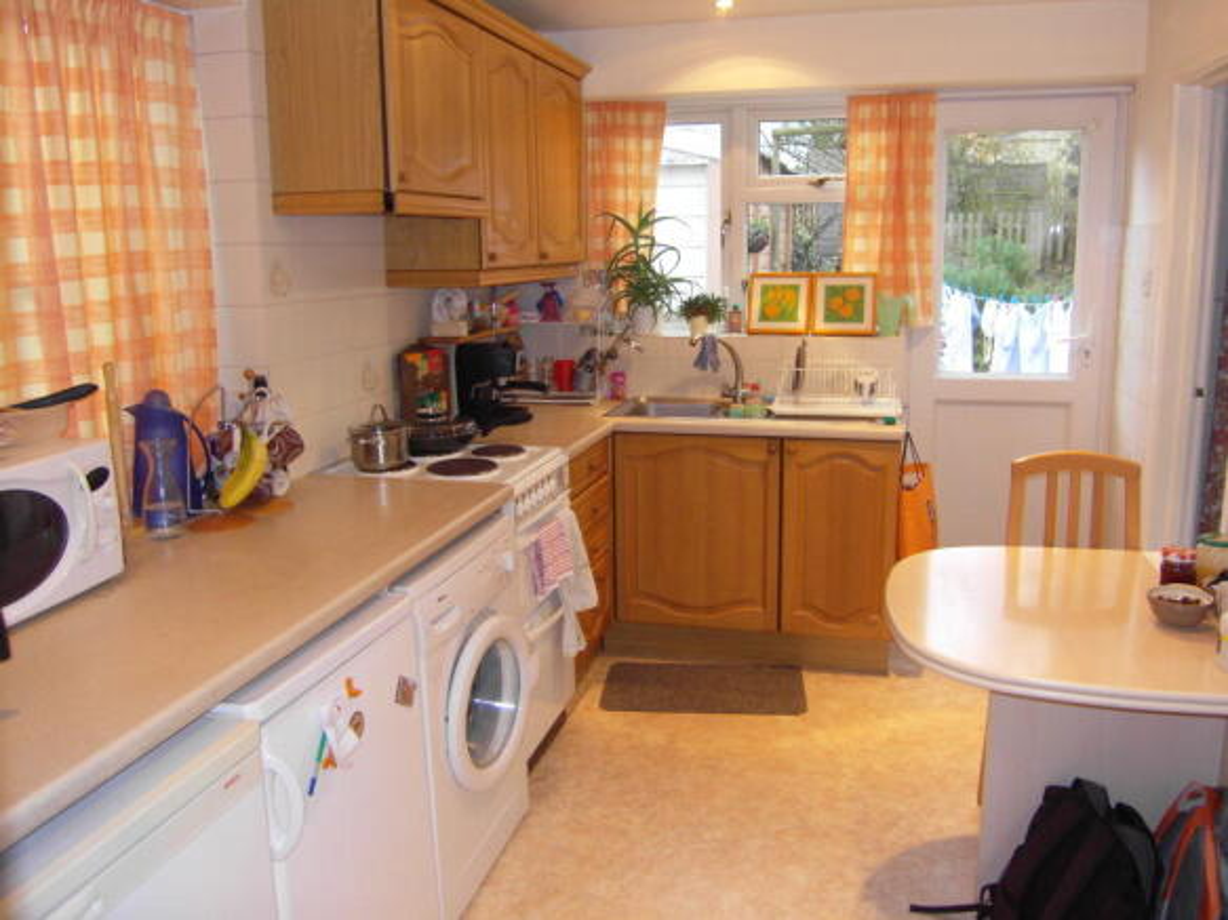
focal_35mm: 28
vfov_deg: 49.7
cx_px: 614
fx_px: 993
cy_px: 460
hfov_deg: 63.5
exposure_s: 1/40
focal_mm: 6
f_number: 2.8
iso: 200
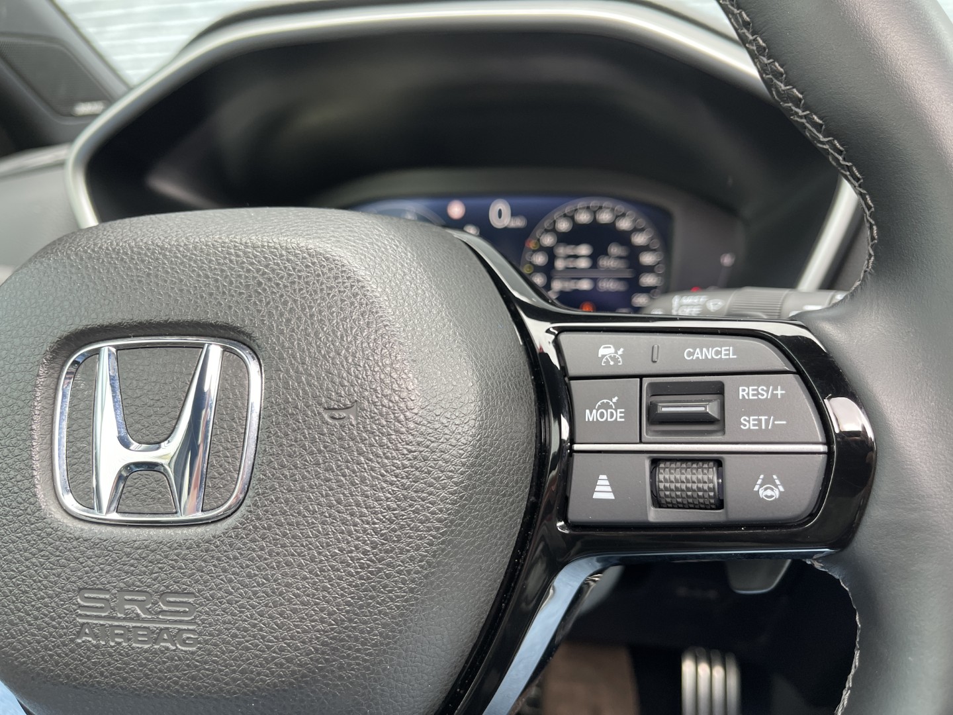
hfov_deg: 69.4
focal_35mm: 25
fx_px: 688
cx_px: 476
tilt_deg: -21.0
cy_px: 358
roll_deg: +2.2
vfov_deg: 54.9
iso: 100
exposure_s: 1/121
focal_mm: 5.1
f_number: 1.6
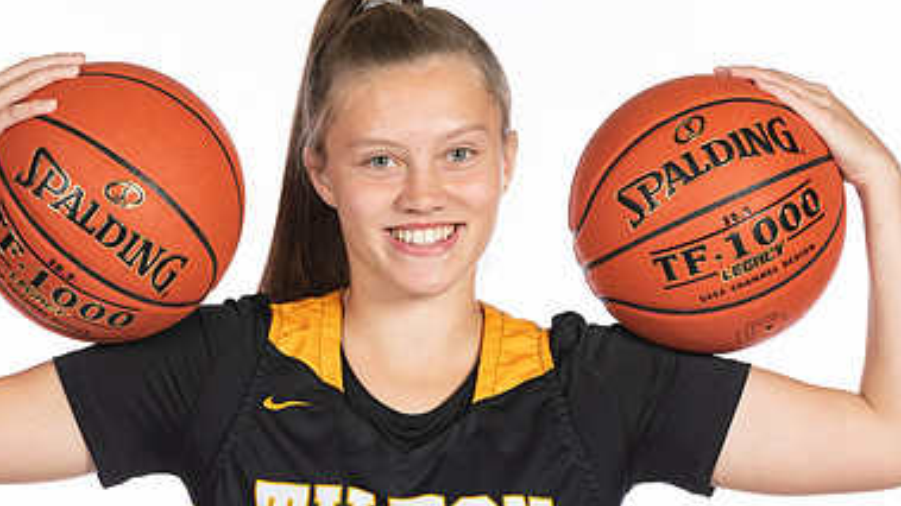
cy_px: 210
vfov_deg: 3.5
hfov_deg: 6.2
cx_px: 438
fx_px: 8336
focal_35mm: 349
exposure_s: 1/100
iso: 100
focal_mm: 125
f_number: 5.6
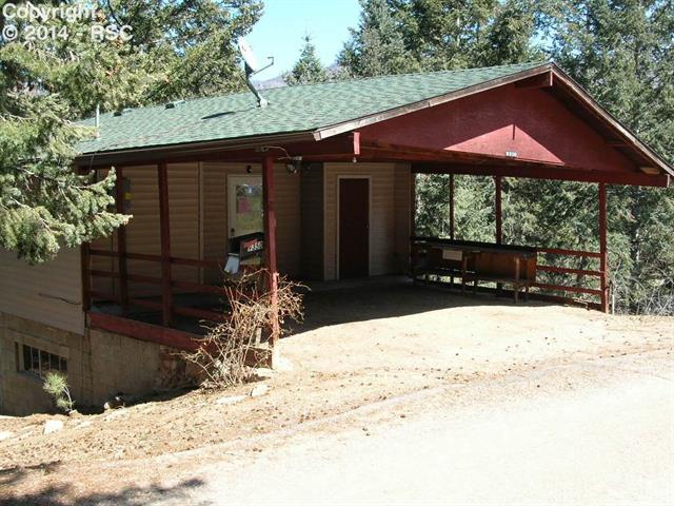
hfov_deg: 51.4
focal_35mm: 36
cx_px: 337
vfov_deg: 39.7
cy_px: 253
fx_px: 701
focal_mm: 6
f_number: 3.7
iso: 50
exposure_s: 1/157
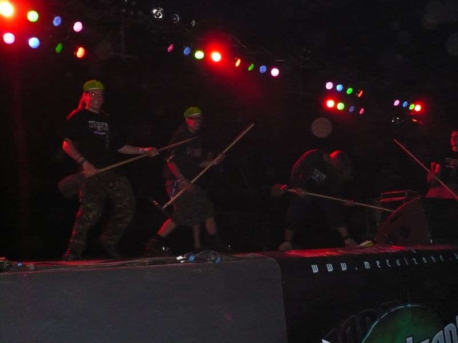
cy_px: 172
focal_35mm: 40
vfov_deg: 36.0
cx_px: 229
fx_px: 529
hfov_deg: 46.8
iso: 400
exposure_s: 1/30
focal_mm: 6.6
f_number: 3.3
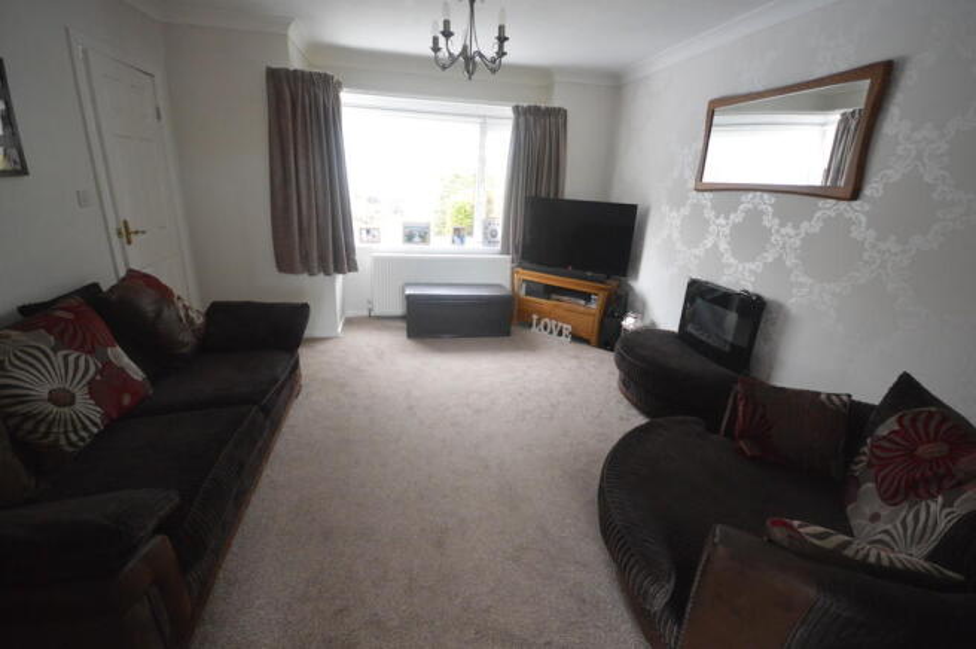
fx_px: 406
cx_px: 488
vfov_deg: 77.2
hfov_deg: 100.4
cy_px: 324
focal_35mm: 15
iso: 2200
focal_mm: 10
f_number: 4
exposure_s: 1/60
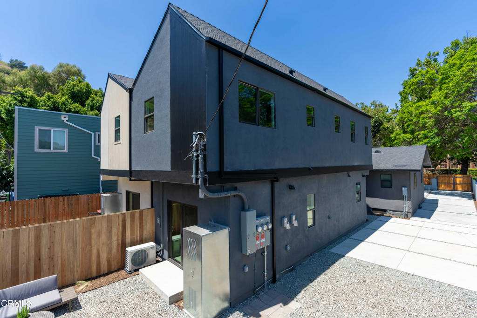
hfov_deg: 96.7
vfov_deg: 73.8
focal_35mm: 16
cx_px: 238
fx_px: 212
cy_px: 159
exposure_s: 1/8000
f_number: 3.2
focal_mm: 16
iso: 100
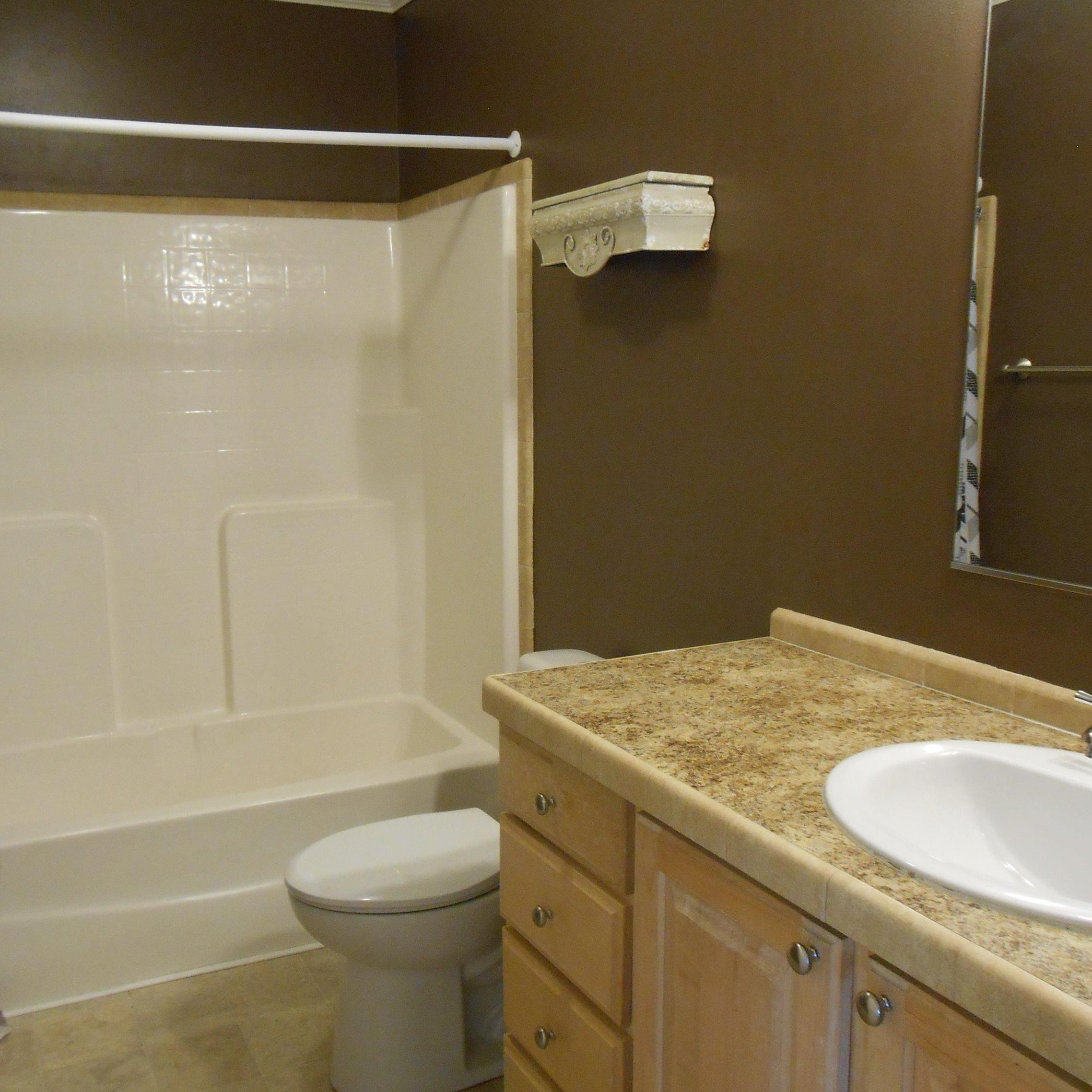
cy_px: 545
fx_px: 1106
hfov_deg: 52.2
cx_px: 437
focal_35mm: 31
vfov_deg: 52.5
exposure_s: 1/30
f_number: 3.5
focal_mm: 4.6
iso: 400
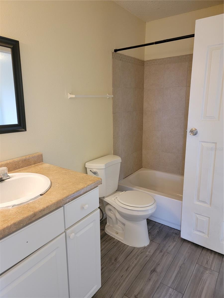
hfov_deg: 56.8
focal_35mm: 24
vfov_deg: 71.6
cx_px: 112
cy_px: 149
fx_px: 207
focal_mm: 6.7
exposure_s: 1/60
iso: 250
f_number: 1.8
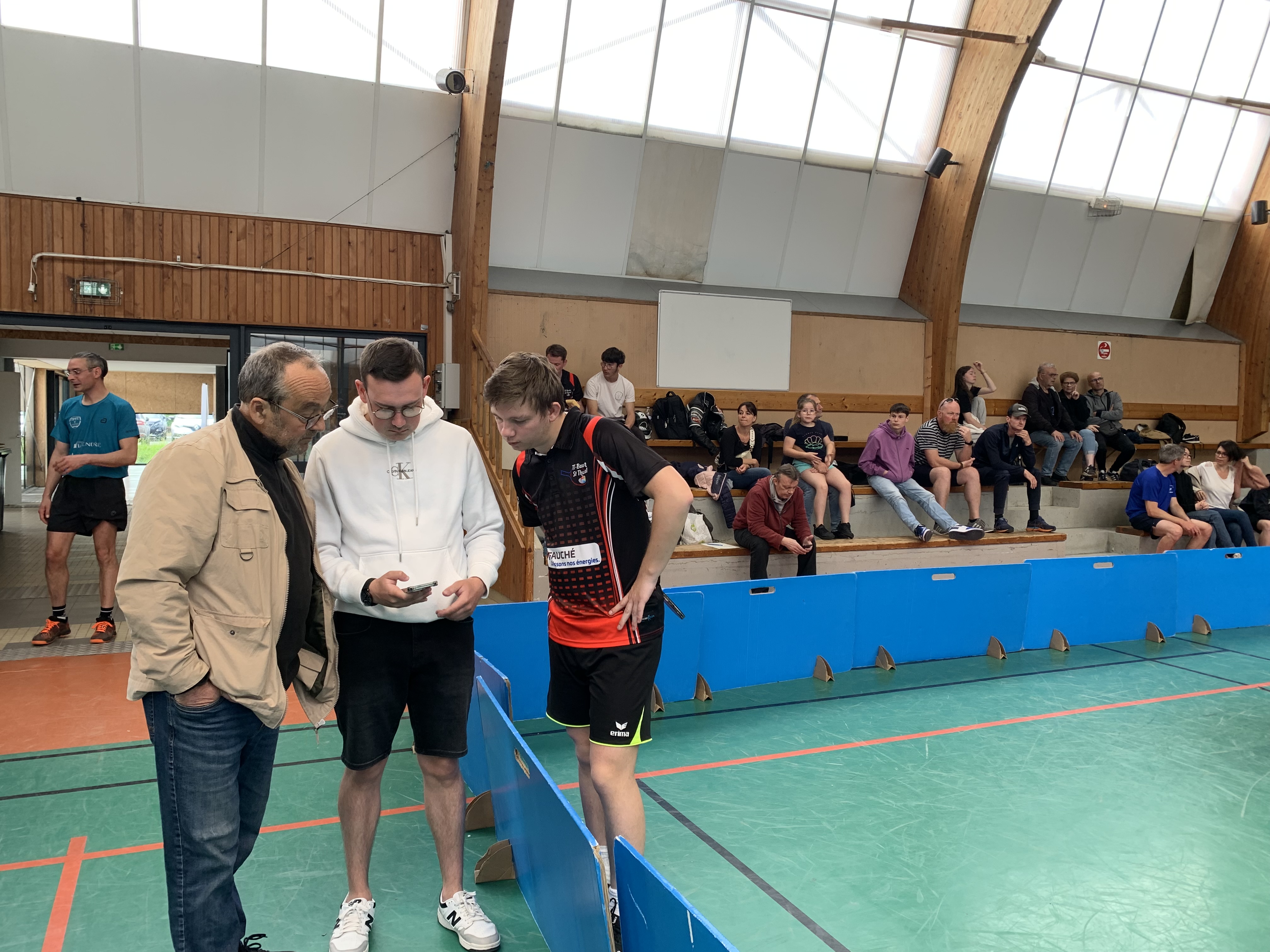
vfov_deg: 53.1
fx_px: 954
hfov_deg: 67.3
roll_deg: -0.6
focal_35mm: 26
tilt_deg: -4.0
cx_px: 635
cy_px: 476
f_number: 1.8
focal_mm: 4.25
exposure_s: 1/121
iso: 50
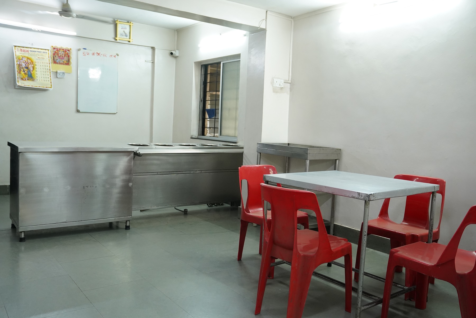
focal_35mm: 31
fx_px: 410
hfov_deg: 60.3
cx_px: 238
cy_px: 159
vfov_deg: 42.3
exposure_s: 1/125
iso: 4000
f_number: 4
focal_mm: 31
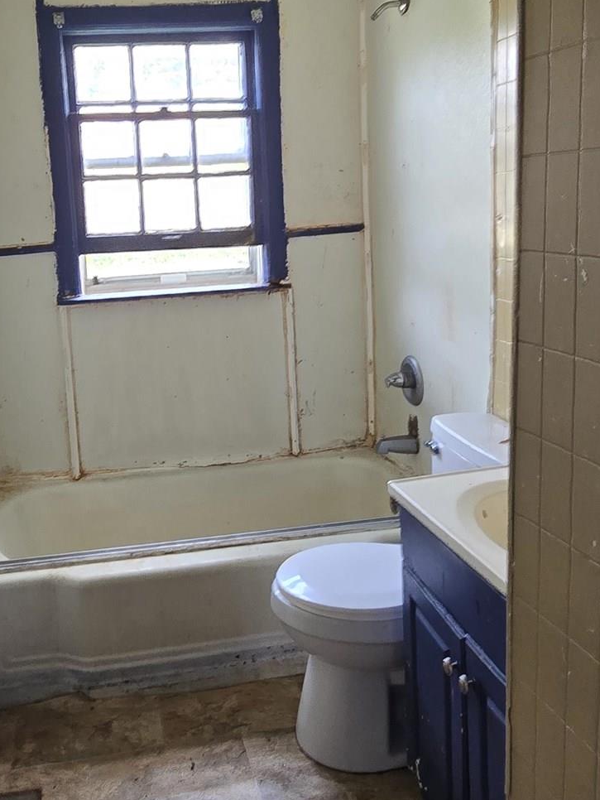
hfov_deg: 44.7
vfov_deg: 57.8
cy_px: 315
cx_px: 191
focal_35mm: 31
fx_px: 716
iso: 160
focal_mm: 2.2
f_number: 2.2
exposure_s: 1/60
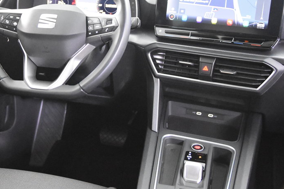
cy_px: 58
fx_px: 457
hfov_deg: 34.0
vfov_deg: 23.2
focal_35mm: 58
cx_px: 84
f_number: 3.2
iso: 11400
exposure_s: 1/40
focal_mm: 26
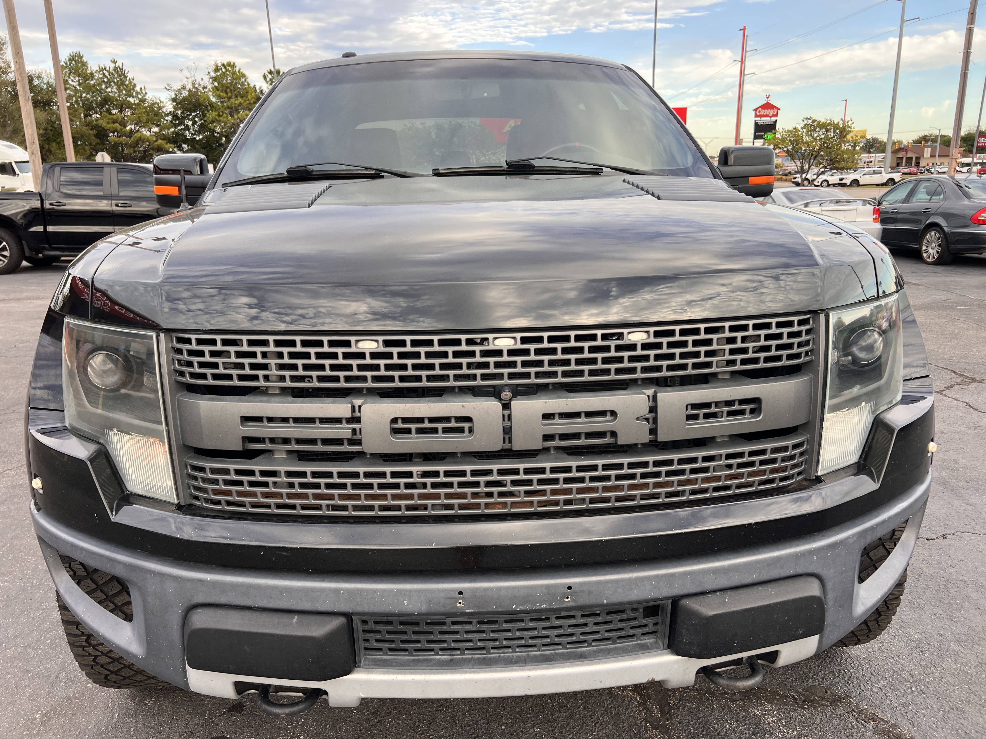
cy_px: 370
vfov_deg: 53.1
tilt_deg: -15.7
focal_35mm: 26
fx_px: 741
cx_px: 493
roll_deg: +1.2
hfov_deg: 67.3
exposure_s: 1/336
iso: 50
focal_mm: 5.7
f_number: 1.5
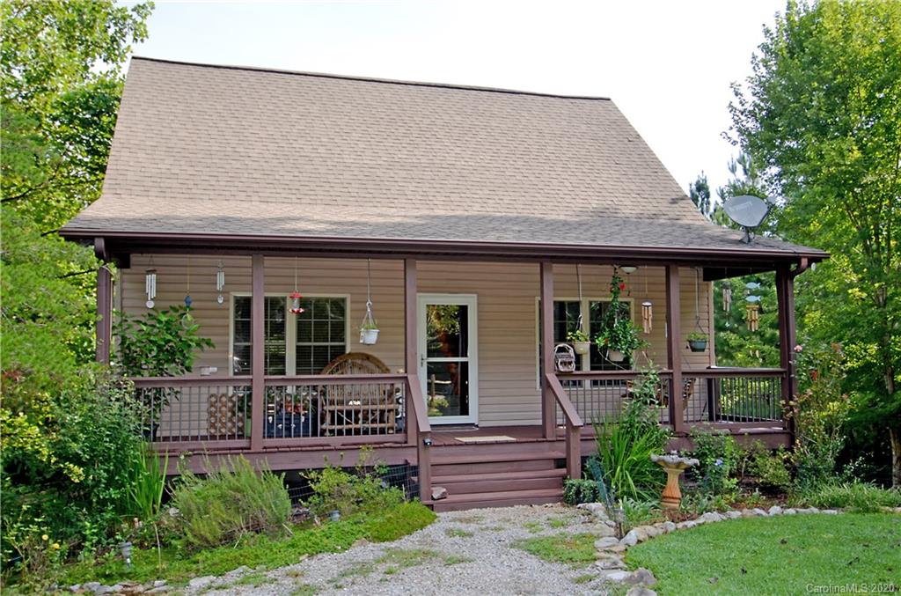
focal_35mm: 33
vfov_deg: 39.8
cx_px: 450
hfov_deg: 57.3
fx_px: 824
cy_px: 298
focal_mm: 22
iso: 100
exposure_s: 1/250
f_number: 4
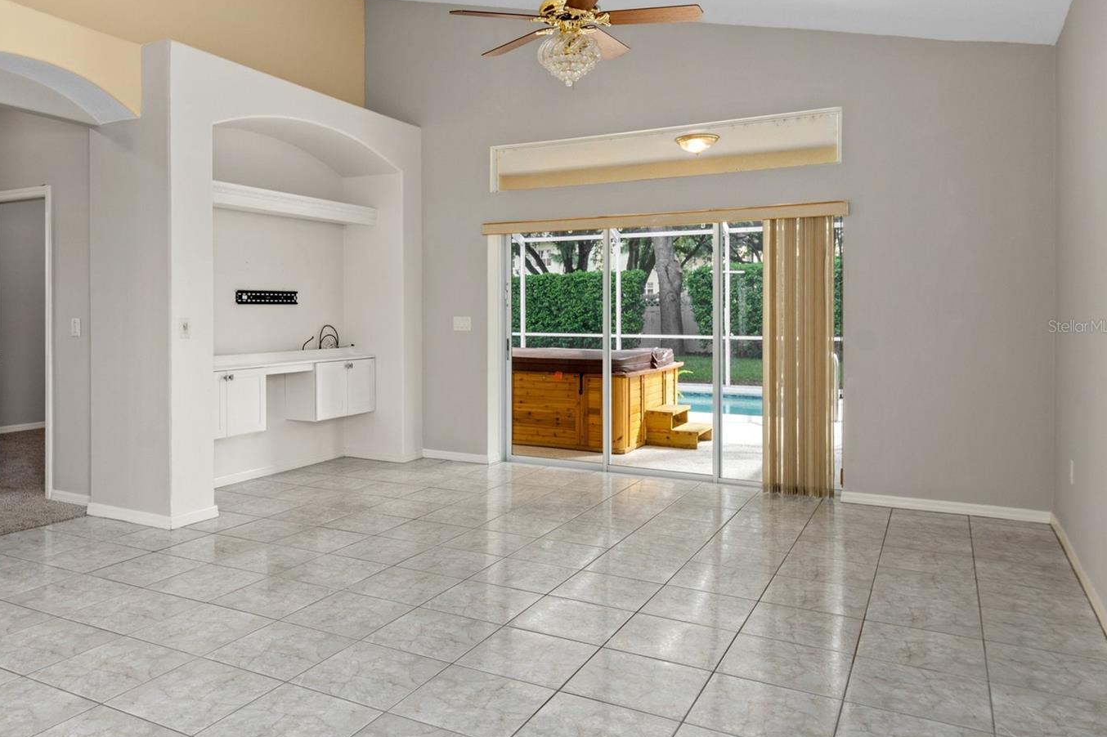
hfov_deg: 67.8
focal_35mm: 27
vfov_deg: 48.5
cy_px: 326
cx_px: 467
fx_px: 817
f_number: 8
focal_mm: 15
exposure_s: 1/2.5
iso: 320
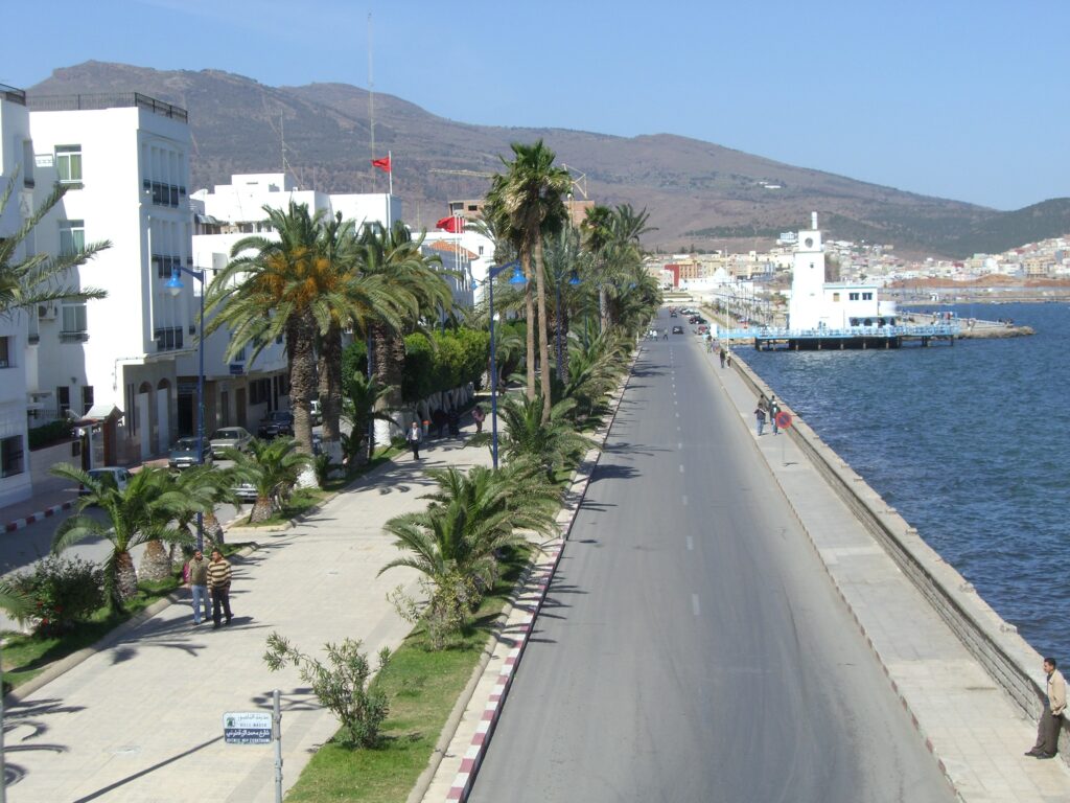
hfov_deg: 29.4
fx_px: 2040
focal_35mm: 66
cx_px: 535
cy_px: 402
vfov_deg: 22.3
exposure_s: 1/500
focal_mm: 10.7
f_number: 5.8
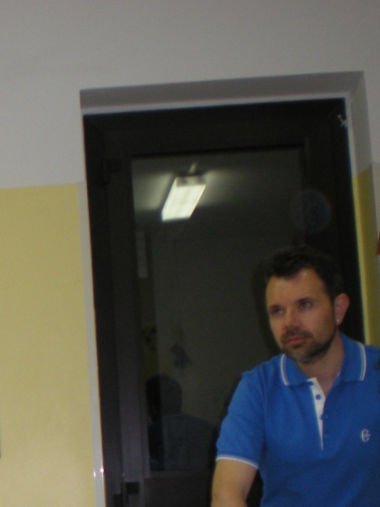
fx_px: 1332
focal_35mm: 91
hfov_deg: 15.5
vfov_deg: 21.3
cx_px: -109
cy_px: 411
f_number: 3.1
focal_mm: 6.3
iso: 124
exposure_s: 1/30
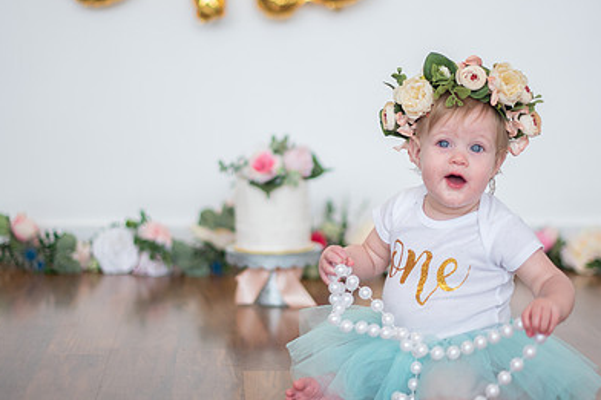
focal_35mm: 83
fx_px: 1385
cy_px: 178
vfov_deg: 16.4
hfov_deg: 24.5
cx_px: 335
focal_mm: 50
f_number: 1.4
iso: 200
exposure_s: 1/320
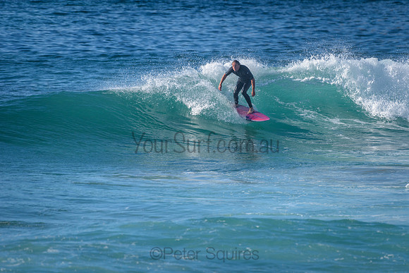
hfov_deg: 3.4
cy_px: 106
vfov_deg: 2.2
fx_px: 6964
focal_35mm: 613
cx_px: 251
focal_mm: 500
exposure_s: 1/2000
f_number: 5.6
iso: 200
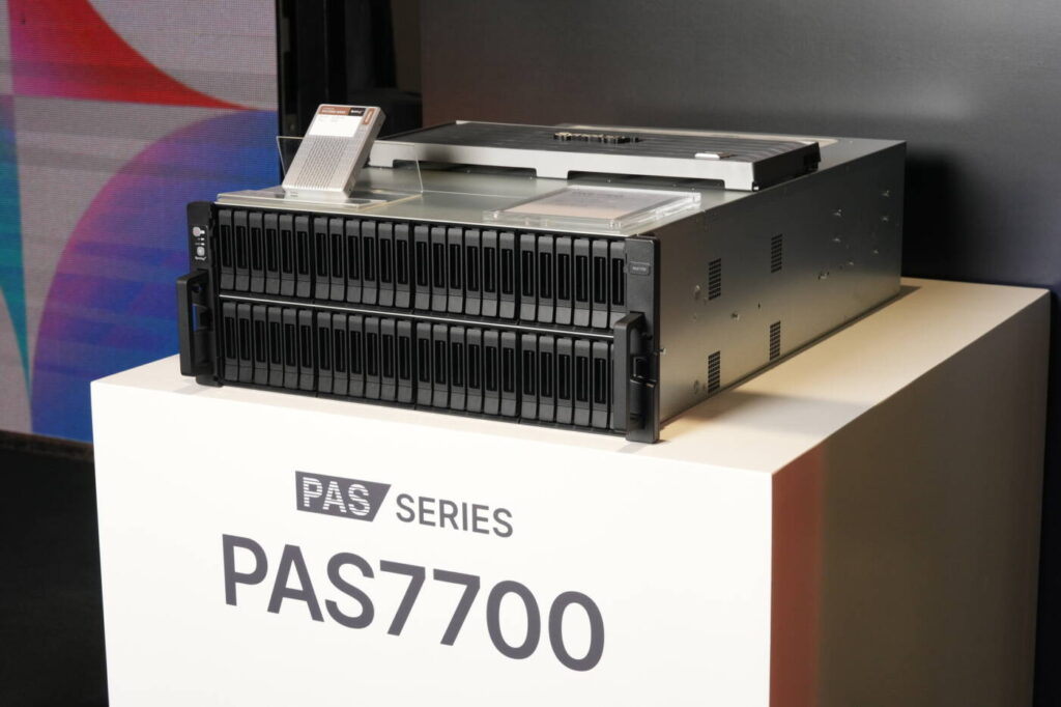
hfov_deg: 28.9
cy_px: 354
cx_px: 530
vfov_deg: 19.4
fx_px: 2062
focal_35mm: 70
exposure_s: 1/125
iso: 2000
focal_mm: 70
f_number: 9
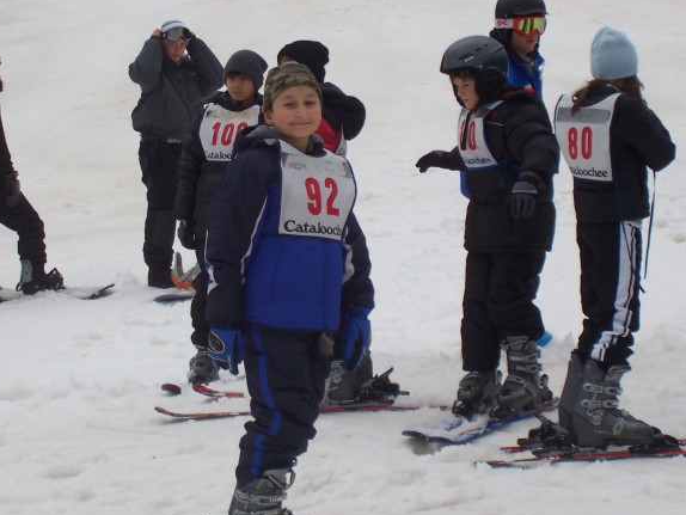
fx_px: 2300
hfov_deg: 17.0
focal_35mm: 116
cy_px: 264
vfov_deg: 12.8
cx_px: 339
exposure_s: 1/250
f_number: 4.8
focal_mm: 16.8
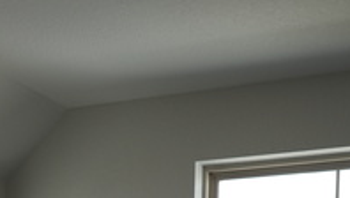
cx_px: 185
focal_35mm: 98
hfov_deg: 21.8
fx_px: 911
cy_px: 481
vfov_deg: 10.6
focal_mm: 29
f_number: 4
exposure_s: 1/160
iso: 250
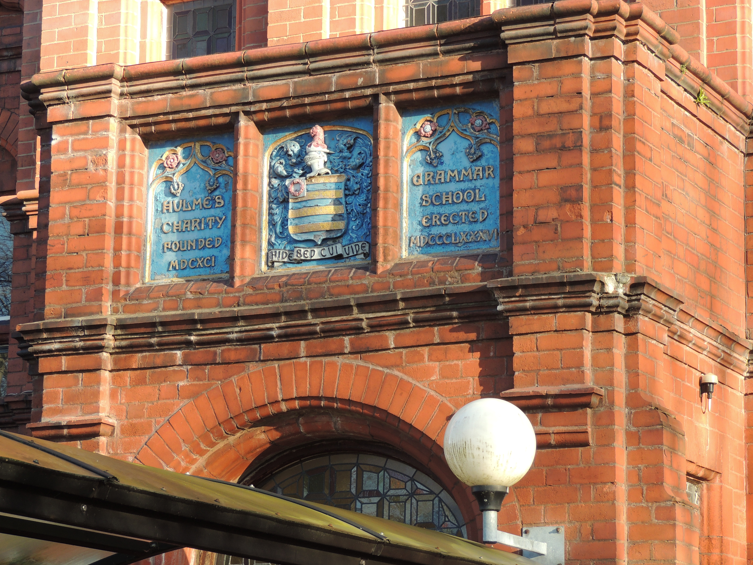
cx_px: 388
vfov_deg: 13.1
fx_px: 2458
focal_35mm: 113
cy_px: 273
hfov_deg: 17.4
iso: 100
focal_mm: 17.8
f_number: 4.1
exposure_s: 1/100
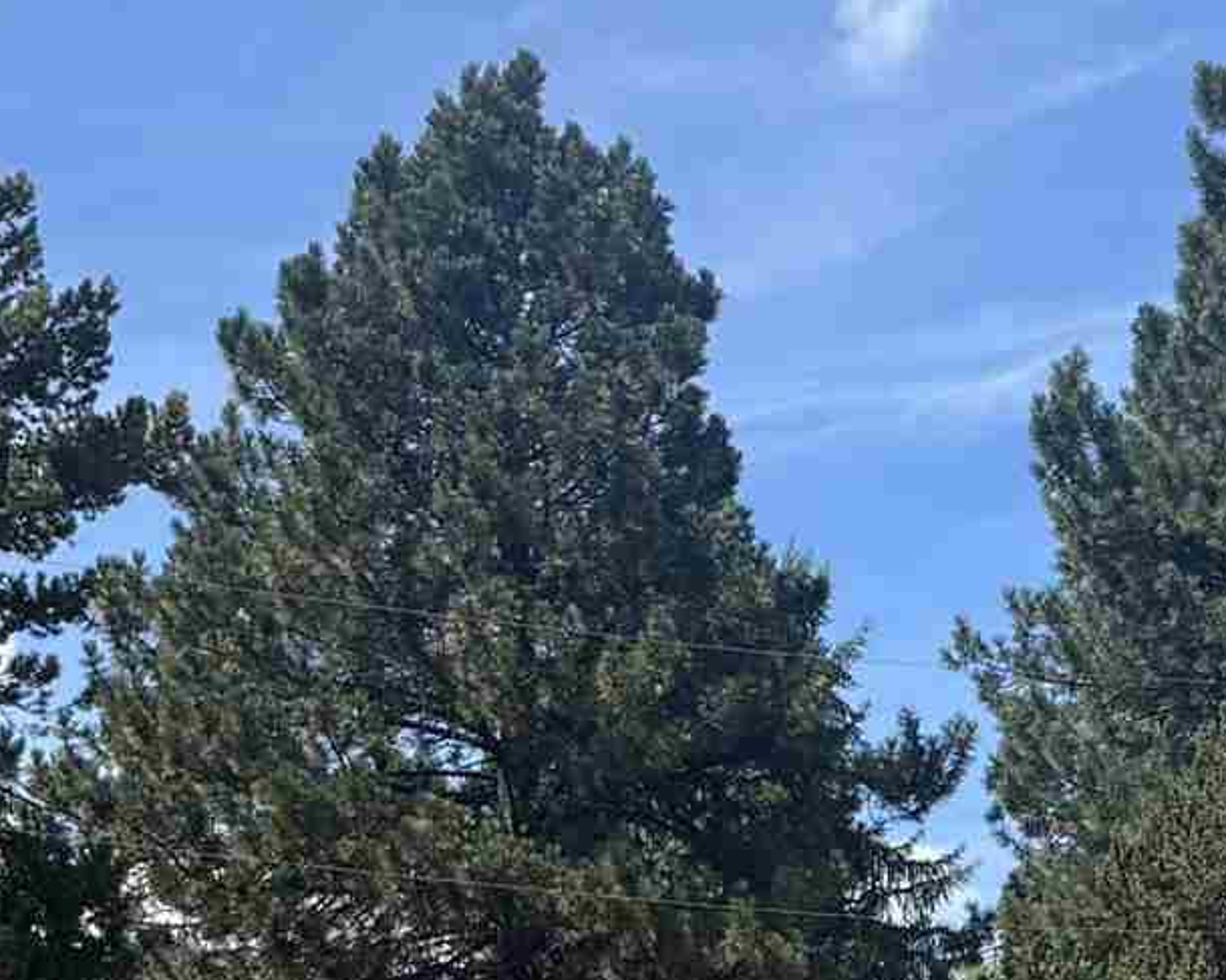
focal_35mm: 128
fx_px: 4644
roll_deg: -0.8
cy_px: 1123
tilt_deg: +8.3
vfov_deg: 11.8
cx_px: 1335
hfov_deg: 14.7
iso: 50
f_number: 1.6
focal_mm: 5.96
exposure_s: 1/1783
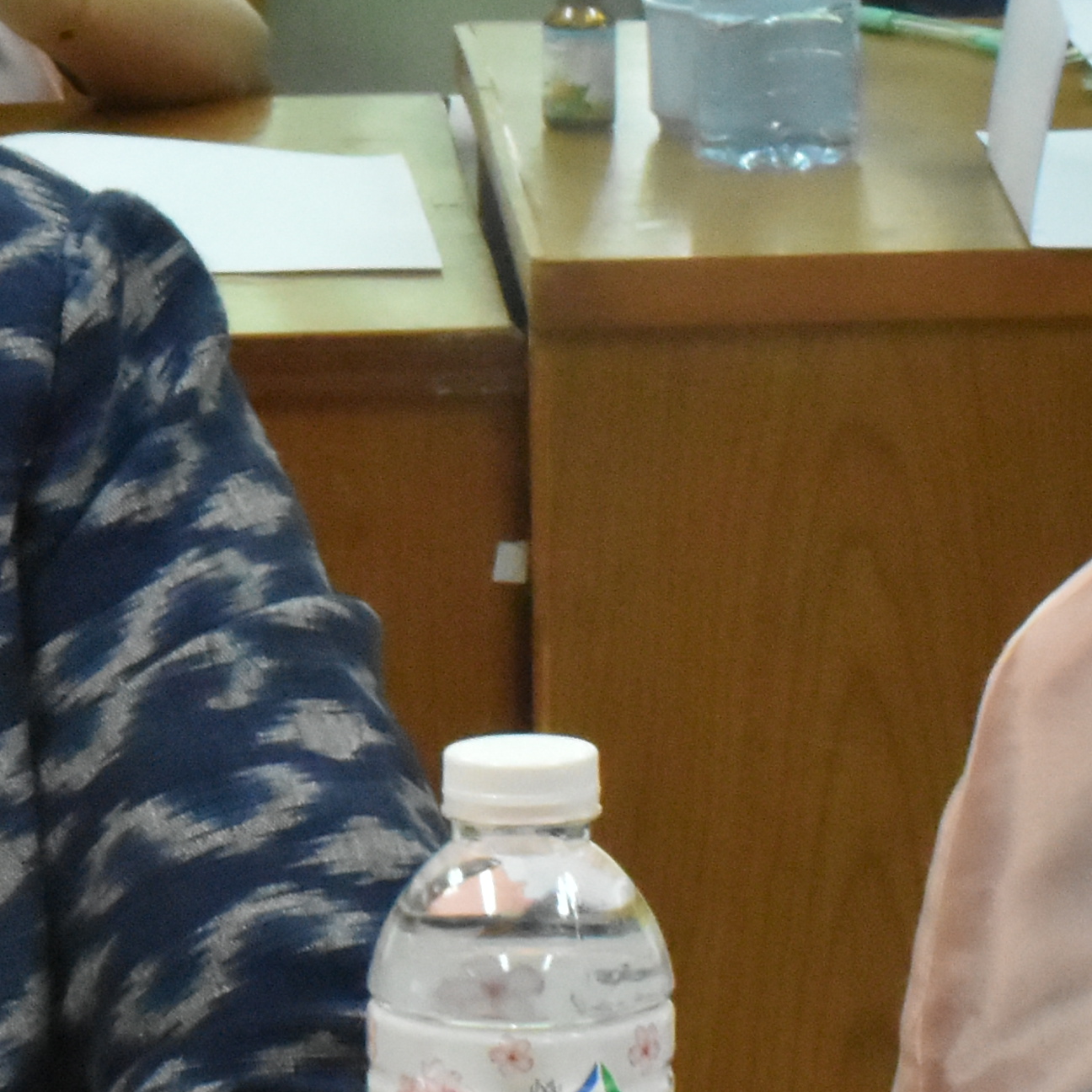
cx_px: -371
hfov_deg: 5.7
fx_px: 10957
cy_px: 692
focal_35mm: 307
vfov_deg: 5.7
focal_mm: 52
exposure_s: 1/50
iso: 3200
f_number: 18
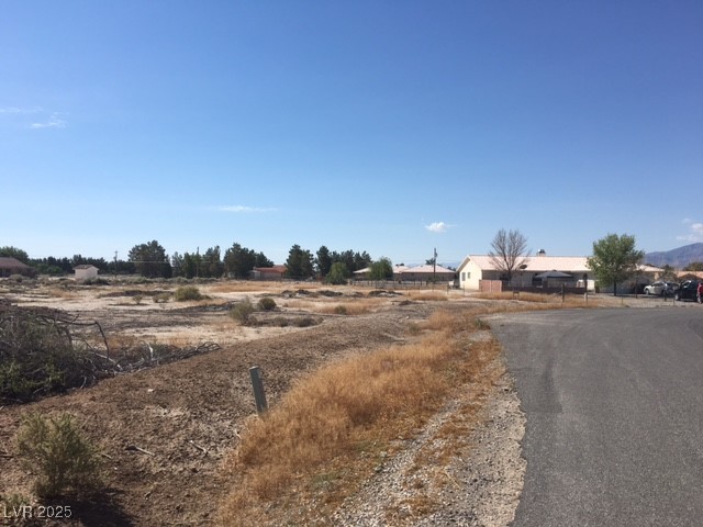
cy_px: 264
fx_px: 589
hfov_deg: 61.7
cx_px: 352
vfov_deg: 48.2
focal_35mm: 29
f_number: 2.2
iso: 25
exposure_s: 1/2404
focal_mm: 4.15
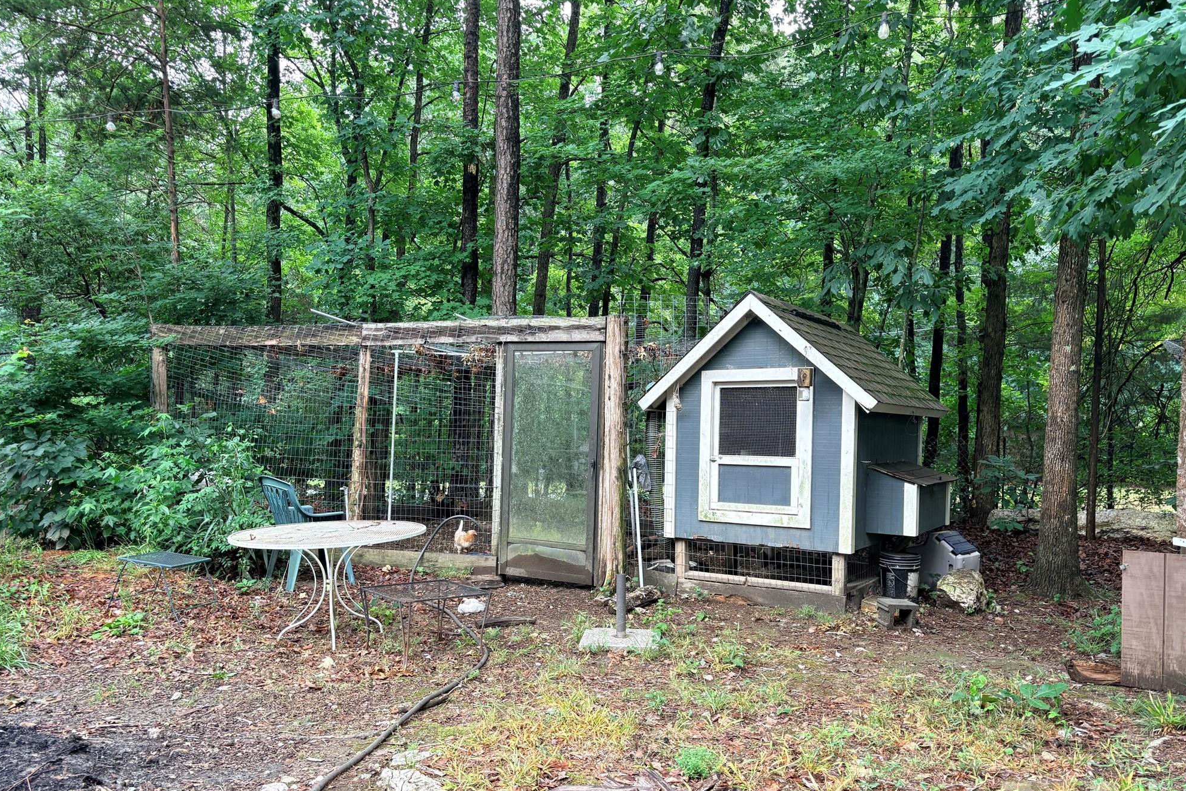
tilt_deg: -2.7
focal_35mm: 28
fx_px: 922
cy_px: 440
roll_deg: -3.4
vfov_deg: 46.3
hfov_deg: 65.5
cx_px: 579
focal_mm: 5.96
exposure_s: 1/122
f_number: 1.6
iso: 100
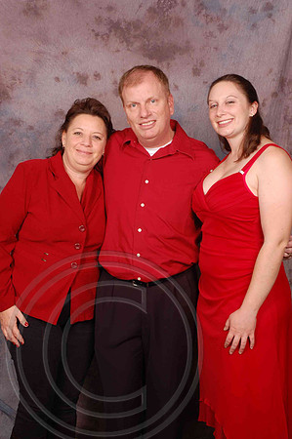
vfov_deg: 37.9
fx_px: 640
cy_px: 220
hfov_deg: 25.7
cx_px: 146
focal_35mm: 52
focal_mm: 35
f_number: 10
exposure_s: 1/125
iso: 200
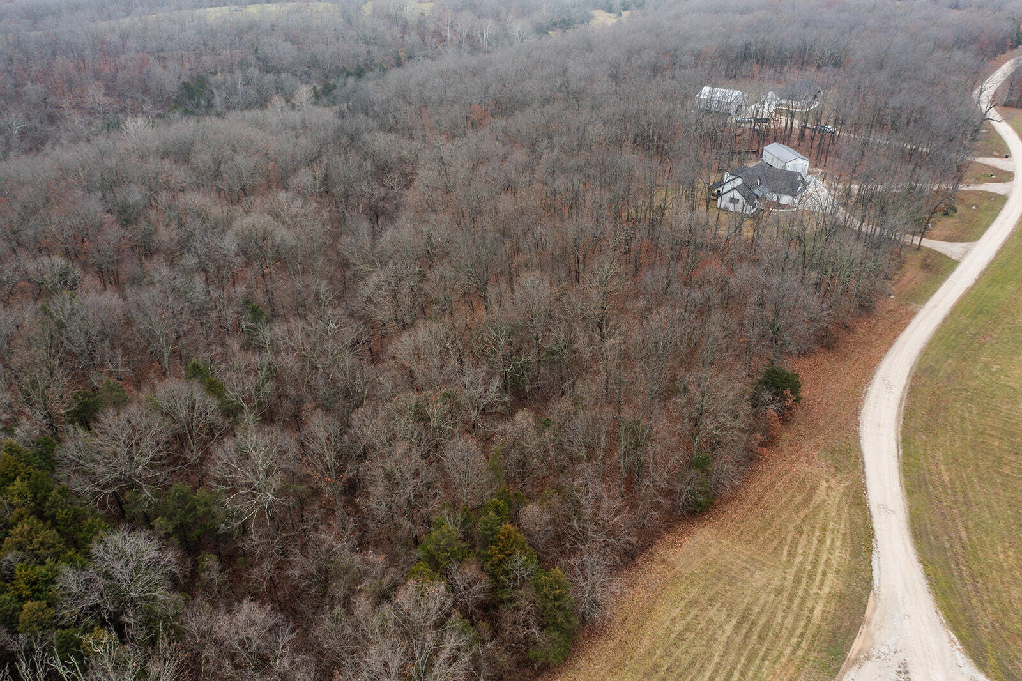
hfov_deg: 65.5
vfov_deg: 46.4
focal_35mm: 28
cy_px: 340
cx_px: 511
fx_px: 795
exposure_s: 1/80
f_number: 3.5
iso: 100
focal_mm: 10.26
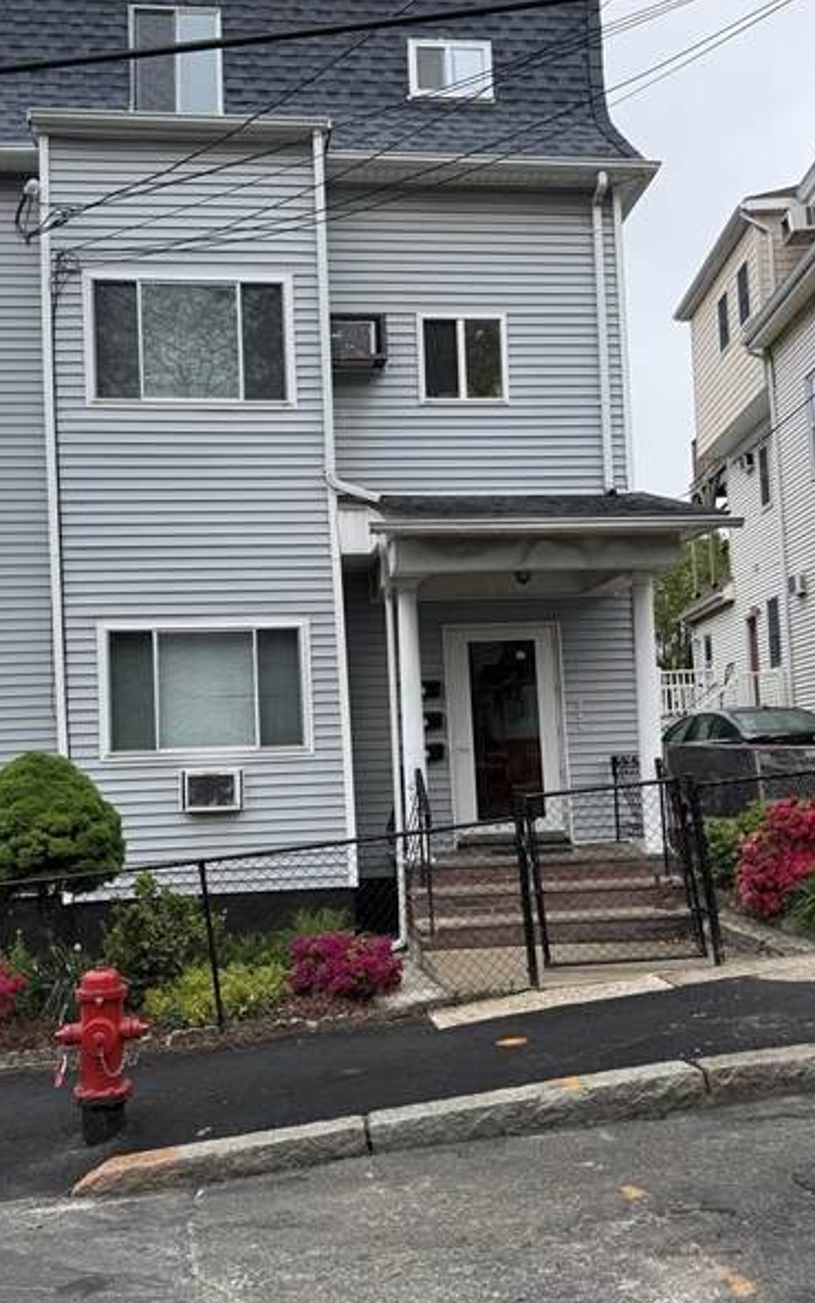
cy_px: 682
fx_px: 1173
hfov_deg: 38.3
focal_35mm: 33
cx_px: 368
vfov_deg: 58.1
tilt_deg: +4.1
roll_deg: +1.5
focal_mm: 6.76
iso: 100
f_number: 1.78
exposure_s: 1/2232
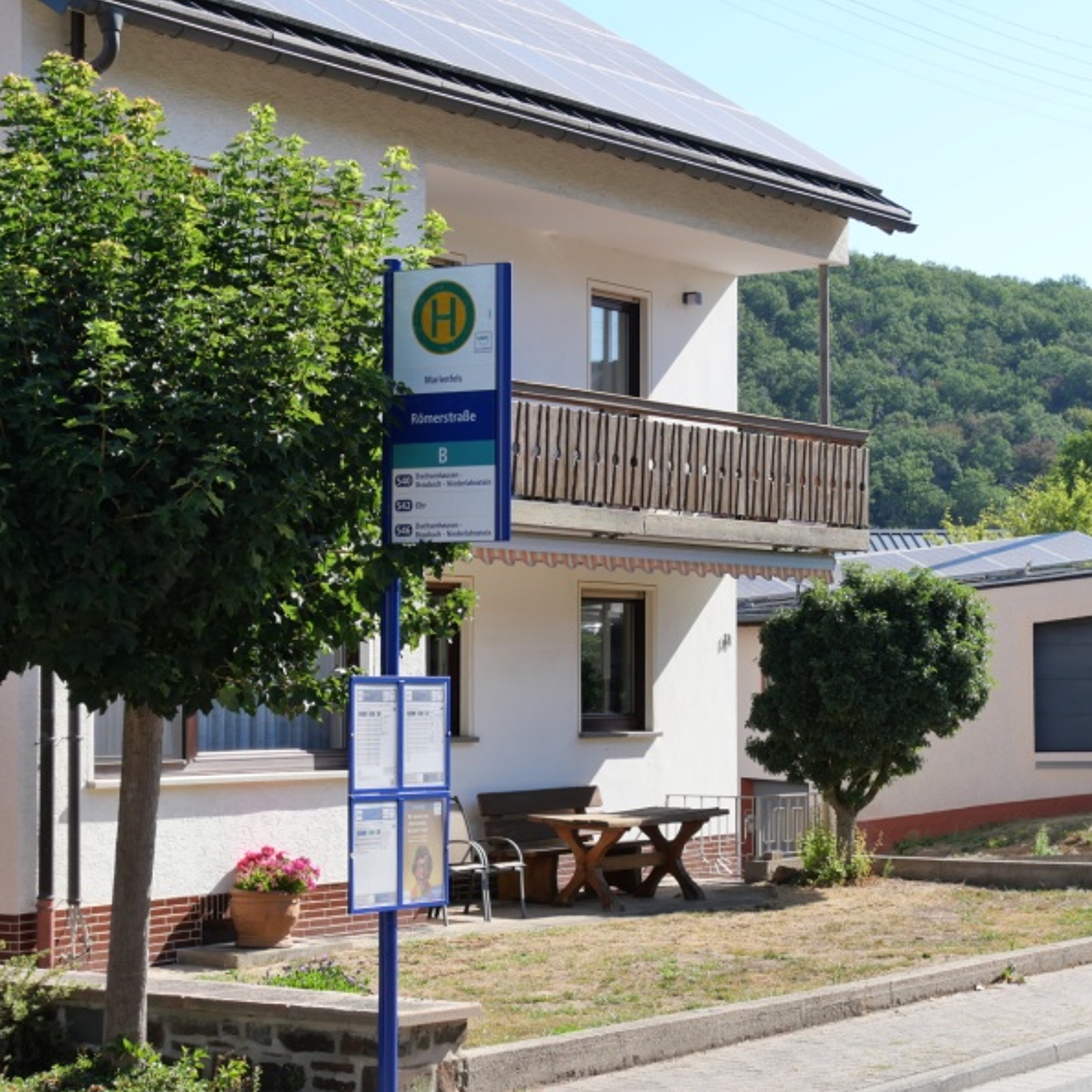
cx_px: 495
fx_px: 2891
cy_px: 550
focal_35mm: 81
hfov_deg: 21.4
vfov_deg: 21.4
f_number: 7.1
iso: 200
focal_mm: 34
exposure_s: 1/250
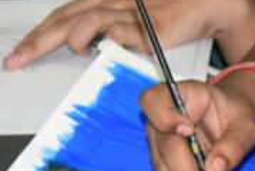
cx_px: 239
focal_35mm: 321
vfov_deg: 4.3
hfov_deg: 6.4
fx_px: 2277
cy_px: 16
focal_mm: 32
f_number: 5.6
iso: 2500
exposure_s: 1/100
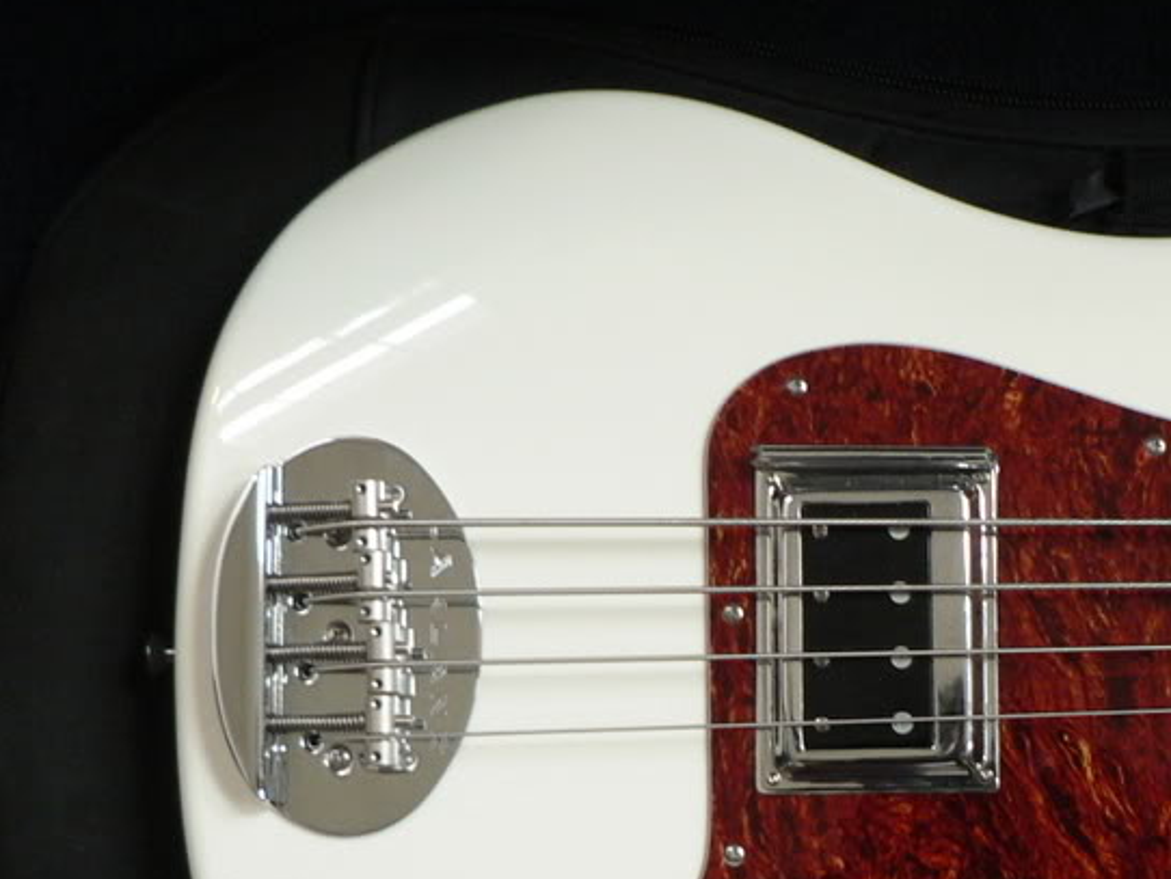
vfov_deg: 21.4
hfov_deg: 28.0
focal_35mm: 68
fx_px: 2301
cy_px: 698
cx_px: 931
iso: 200
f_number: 2.8
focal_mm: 6
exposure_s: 1/30
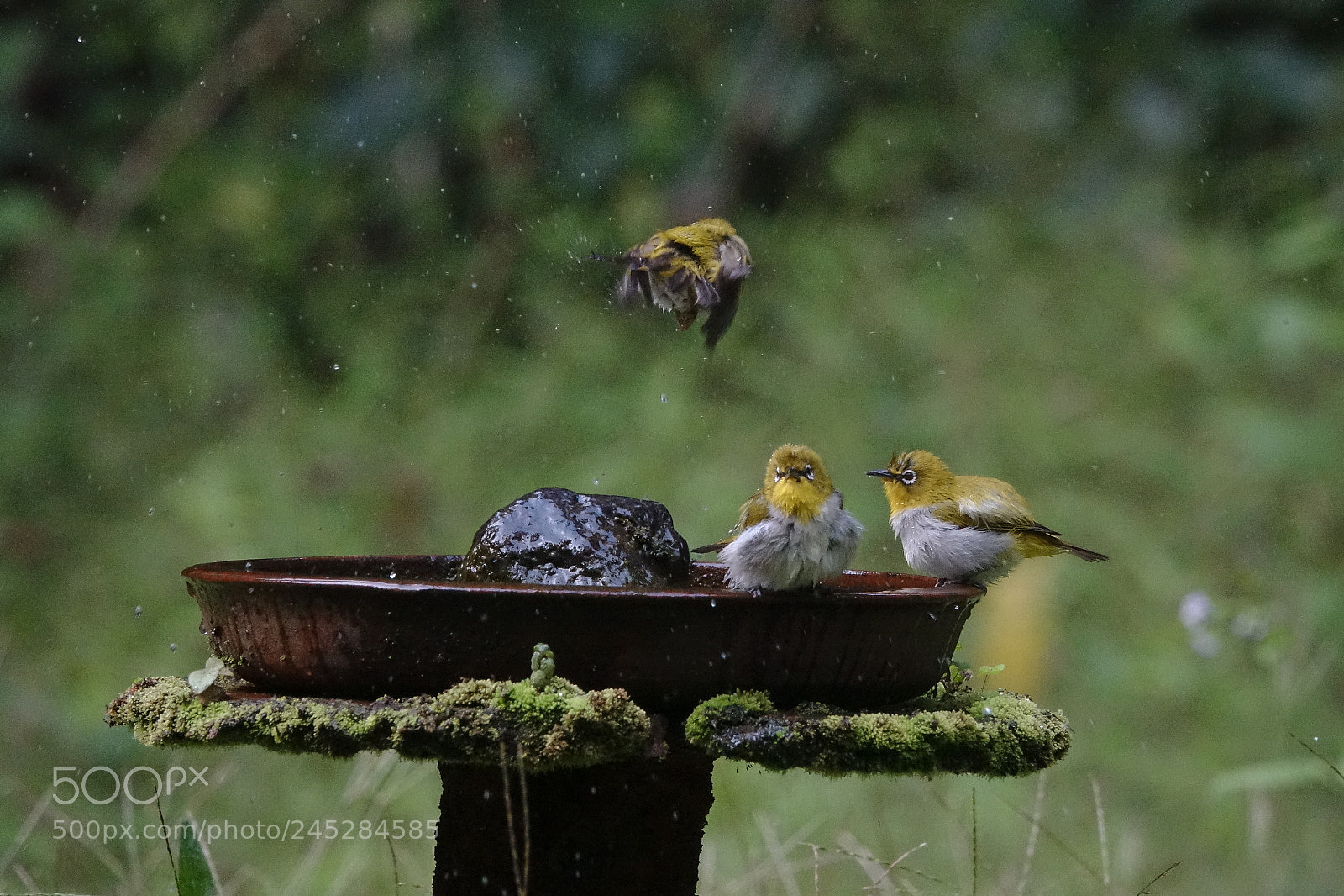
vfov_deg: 2.3
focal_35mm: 600
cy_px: 448
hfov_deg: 3.4
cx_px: 672
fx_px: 22394
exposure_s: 1/1000
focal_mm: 220
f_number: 5.6
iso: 3200
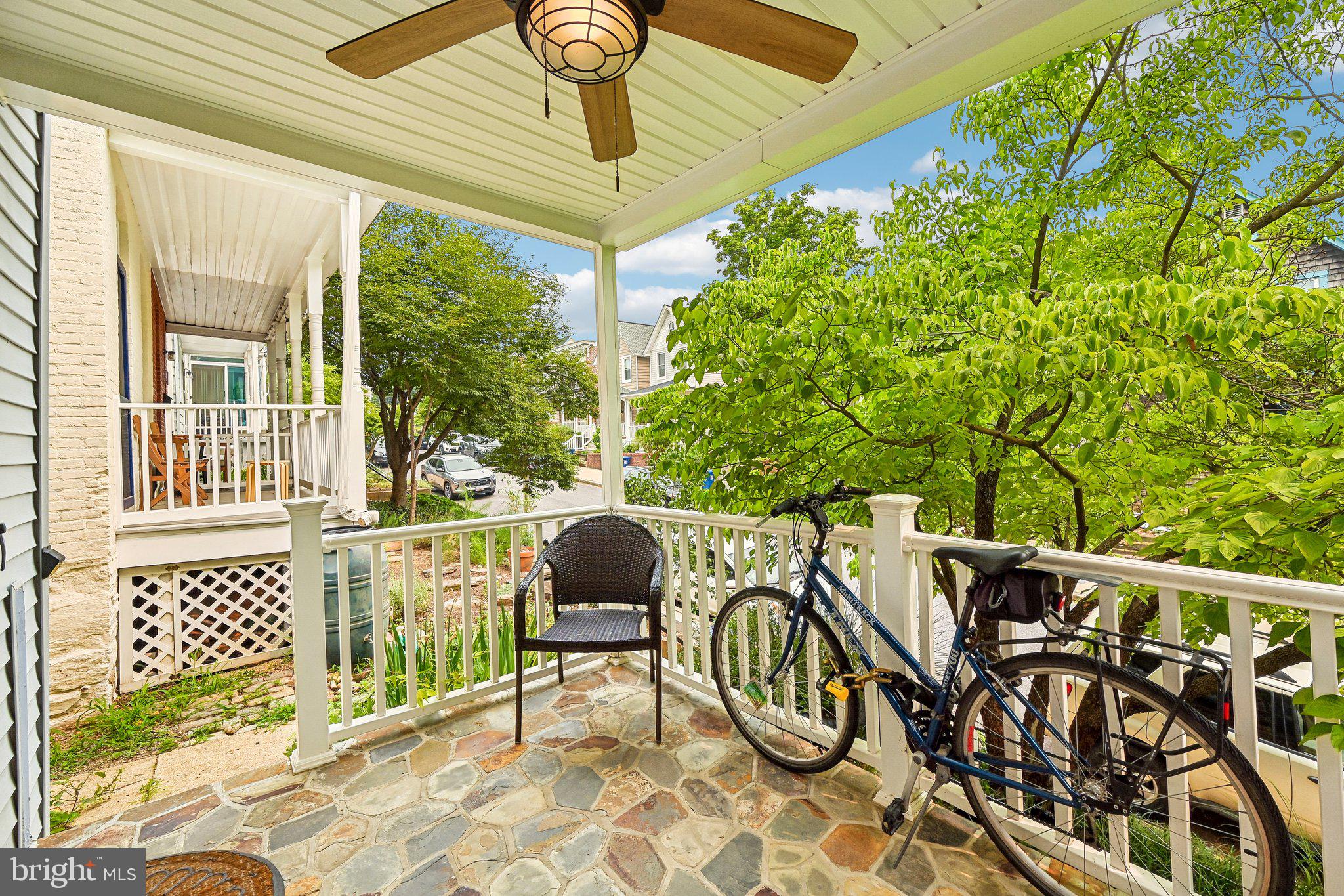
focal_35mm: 14
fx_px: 523
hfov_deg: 104.3
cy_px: 448
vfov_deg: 81.2
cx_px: 672
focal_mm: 14
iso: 100
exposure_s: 1/160
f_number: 8
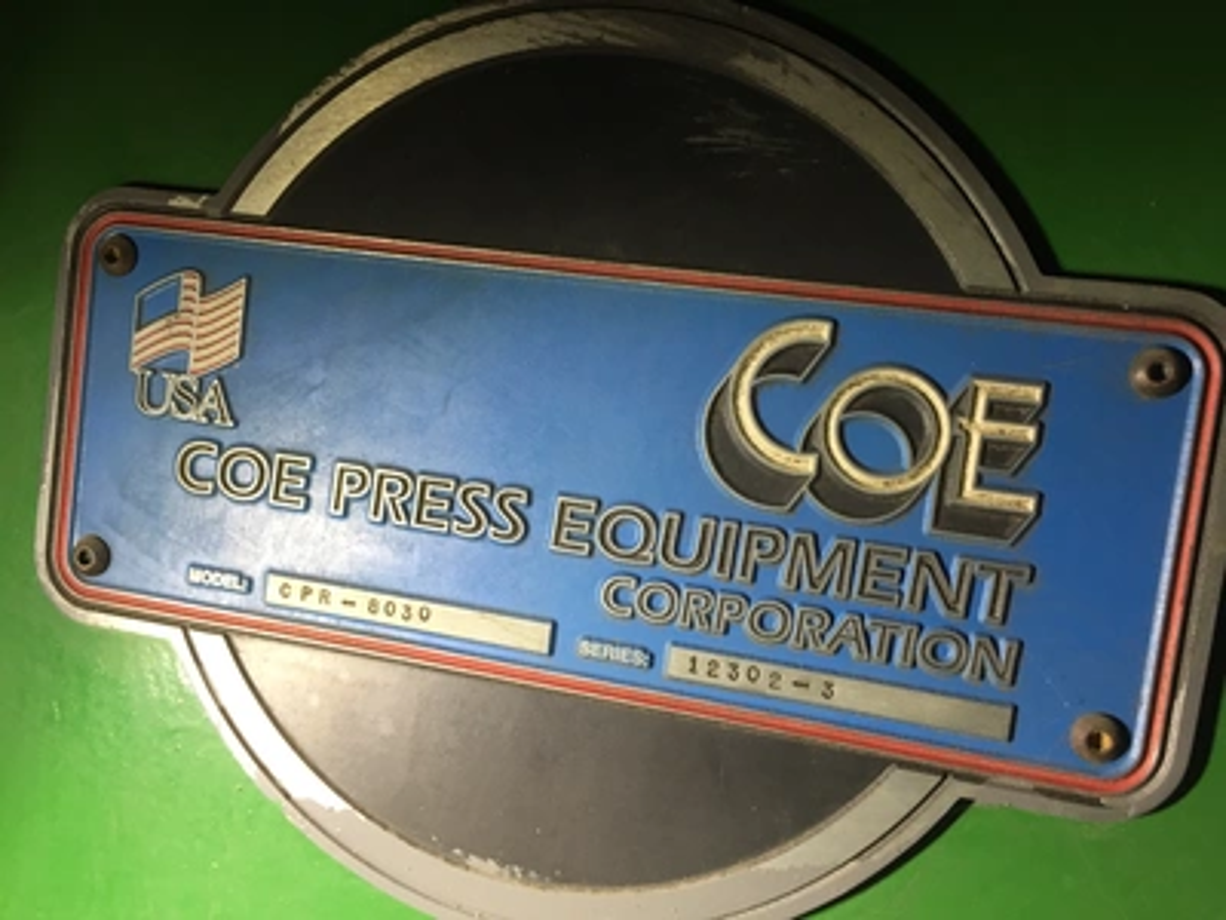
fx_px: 1027
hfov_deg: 61.7
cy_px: 460
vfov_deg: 48.2
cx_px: 613
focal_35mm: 29
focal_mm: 4.15
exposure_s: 1/40
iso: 32
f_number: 2.2
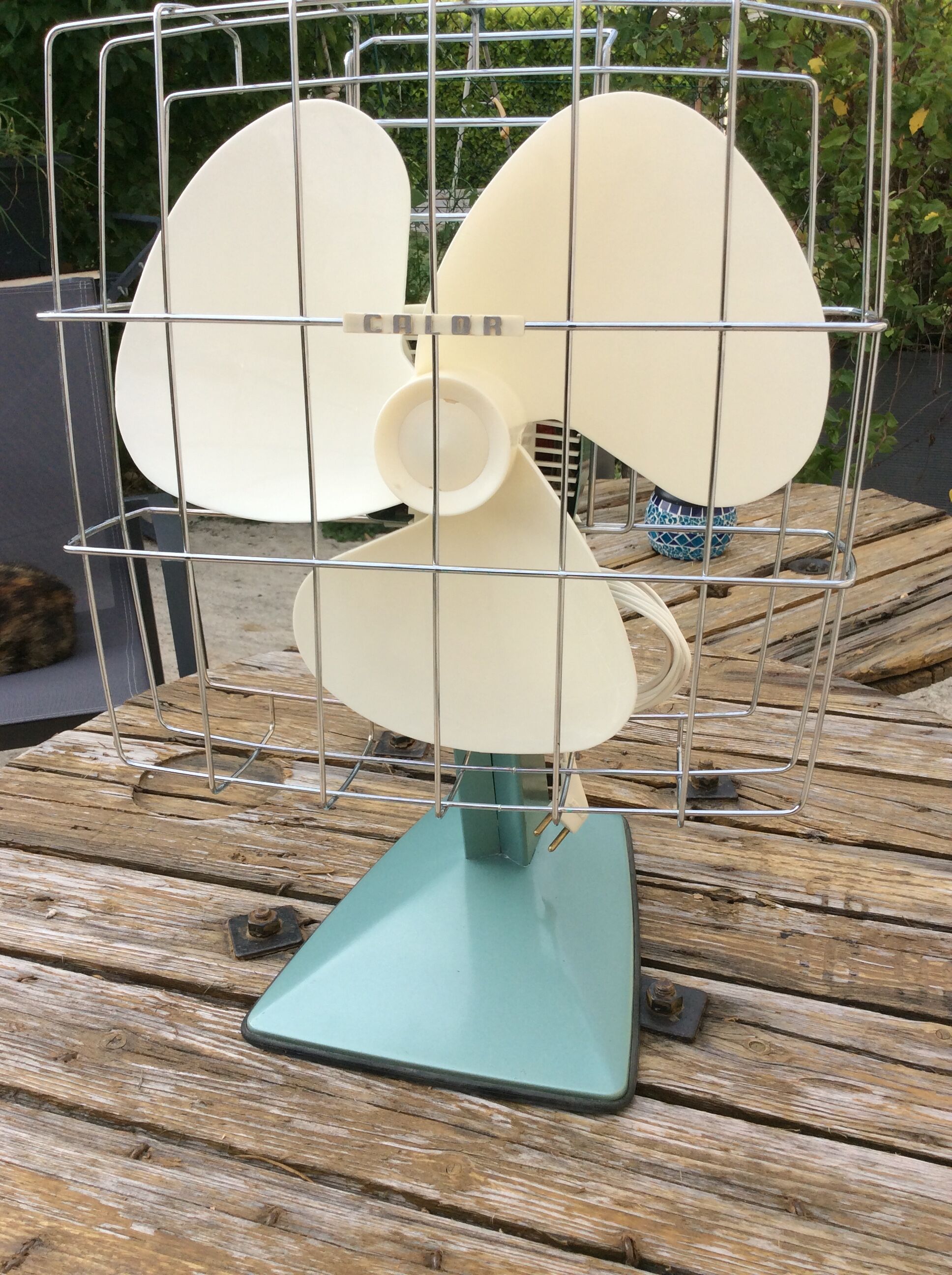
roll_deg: -0.3
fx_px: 1177
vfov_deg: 56.9
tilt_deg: -22.9
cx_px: 476
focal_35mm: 32
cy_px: 638
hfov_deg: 44.1
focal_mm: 3.3
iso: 32
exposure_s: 1/414
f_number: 2.4
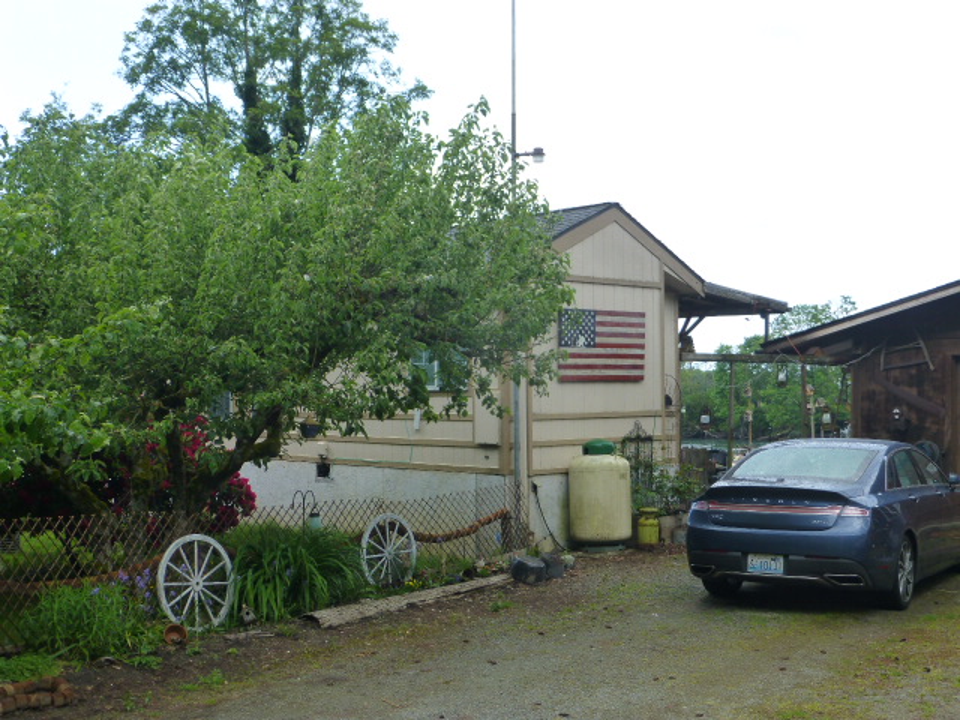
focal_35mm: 44
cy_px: 360
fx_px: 1220
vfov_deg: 32.9
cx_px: 480
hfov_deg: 42.9
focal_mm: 7.9
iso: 160
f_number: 4.1
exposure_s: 1/200
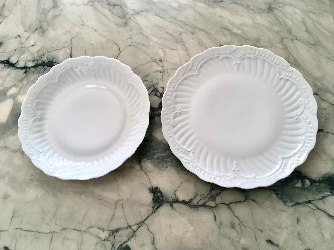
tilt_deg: -72.2
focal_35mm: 29
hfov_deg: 61.7
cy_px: 125
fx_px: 280
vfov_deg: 48.2
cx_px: 167
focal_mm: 4.15
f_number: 2.2
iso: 32
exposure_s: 1/100
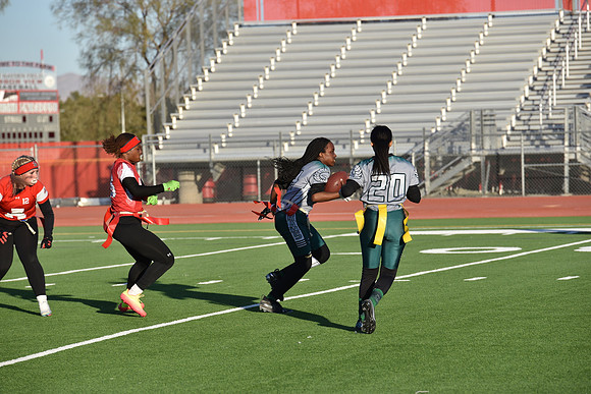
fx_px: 3284
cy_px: 197
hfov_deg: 10.3
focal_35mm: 200
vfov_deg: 6.9
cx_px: 296
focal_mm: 200
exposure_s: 1/1000
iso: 280
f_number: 5.6
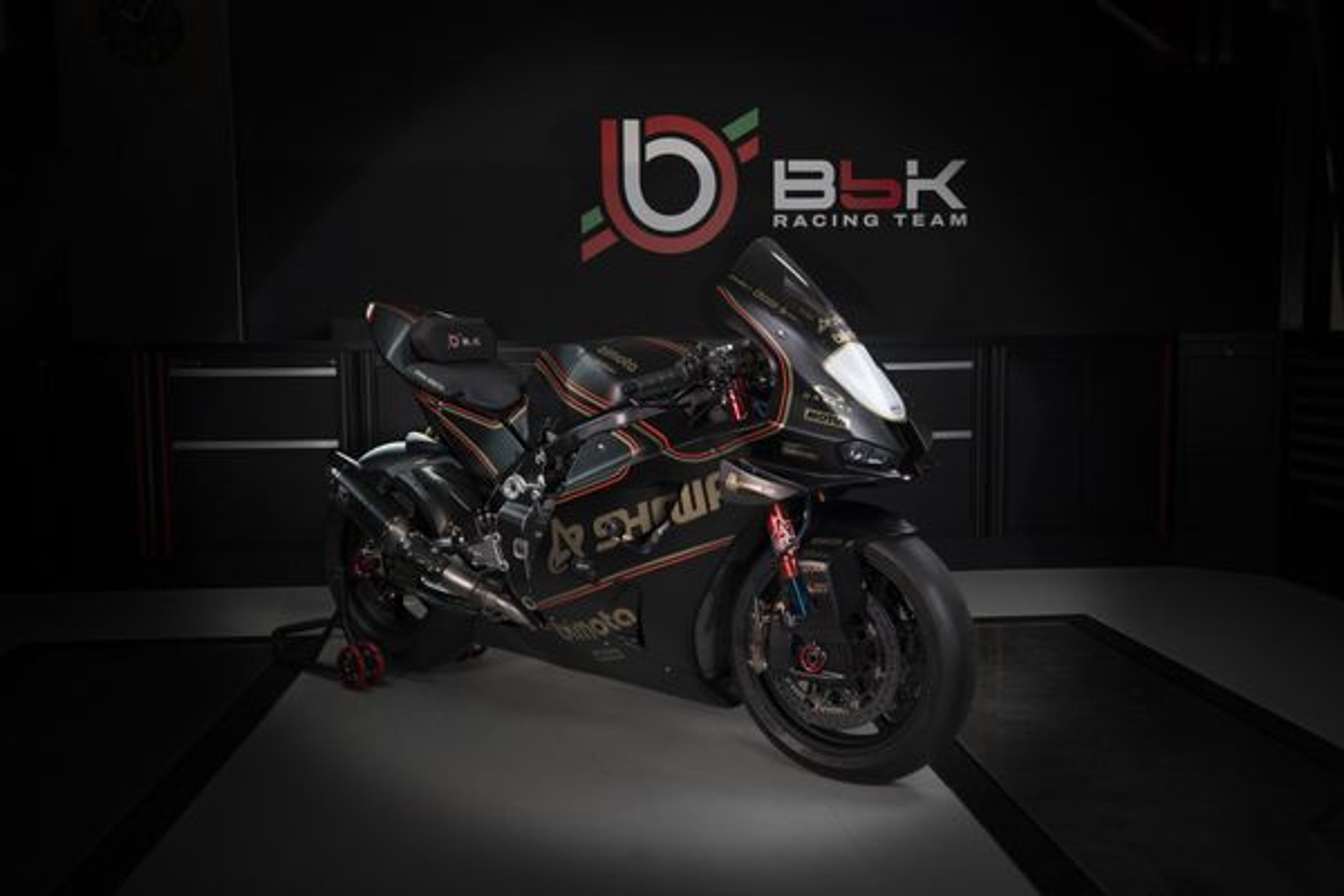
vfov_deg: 42.3
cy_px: 448
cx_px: 672
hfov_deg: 60.3
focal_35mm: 31
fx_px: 1157
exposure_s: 1/50
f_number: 6.3
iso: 640
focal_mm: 31
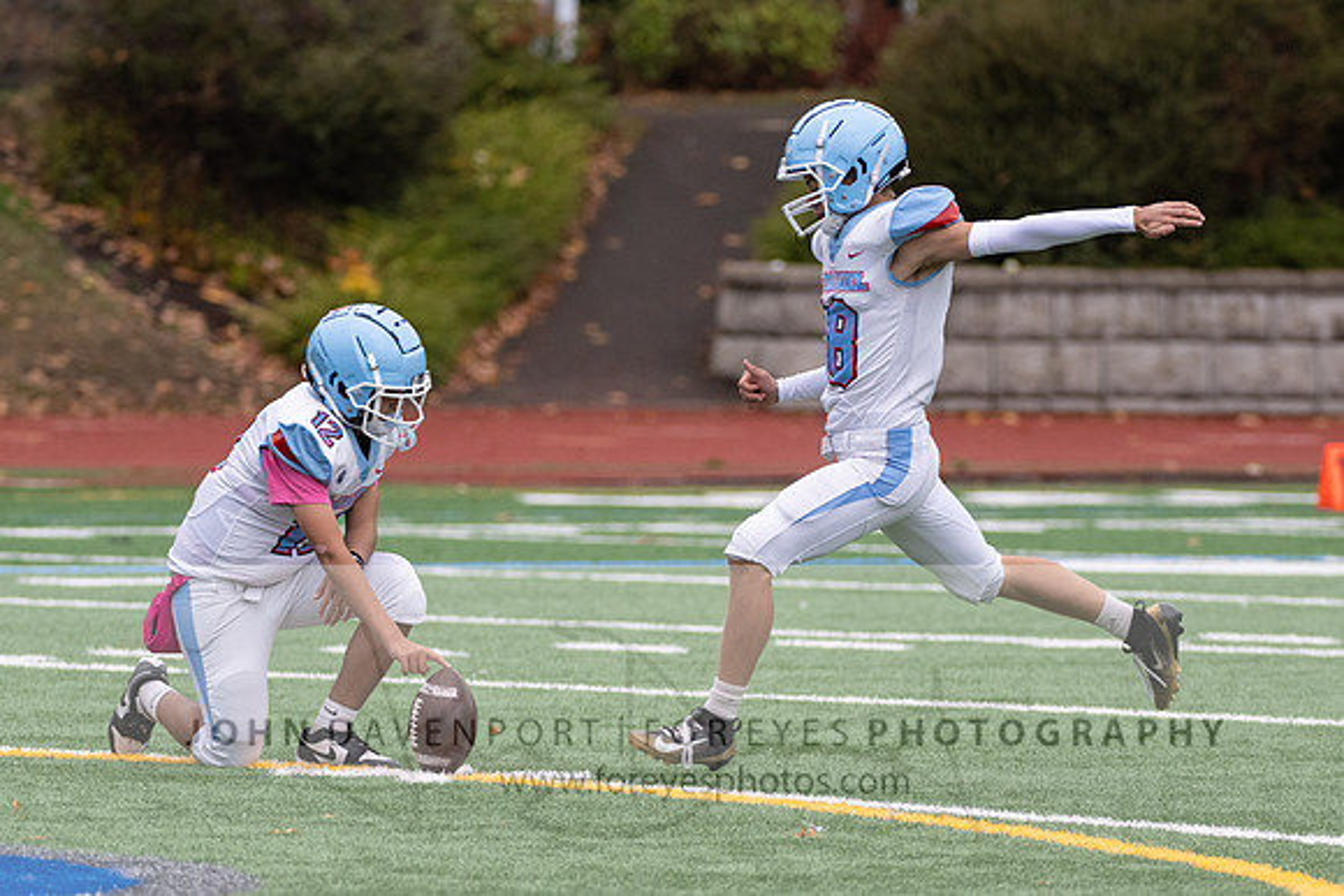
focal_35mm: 366
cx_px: 805
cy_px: 524
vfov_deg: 3.8
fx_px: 13657
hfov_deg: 5.6
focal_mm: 220
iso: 1100
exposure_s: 1/1000
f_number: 4
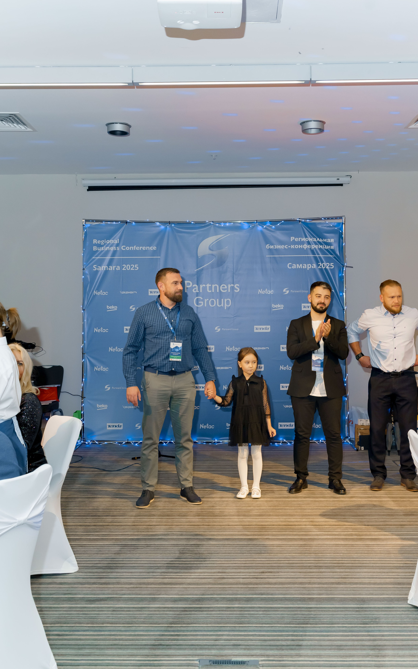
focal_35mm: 37
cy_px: 331
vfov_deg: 52.7
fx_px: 674
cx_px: 225
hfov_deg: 34.4
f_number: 5
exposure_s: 1/125
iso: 3200
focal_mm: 35
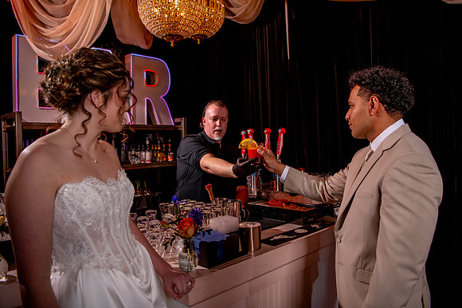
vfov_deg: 50.9
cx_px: 240
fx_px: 323
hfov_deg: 71.1
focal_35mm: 25
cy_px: 150
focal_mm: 24
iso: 640
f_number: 3.5
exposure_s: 1/320
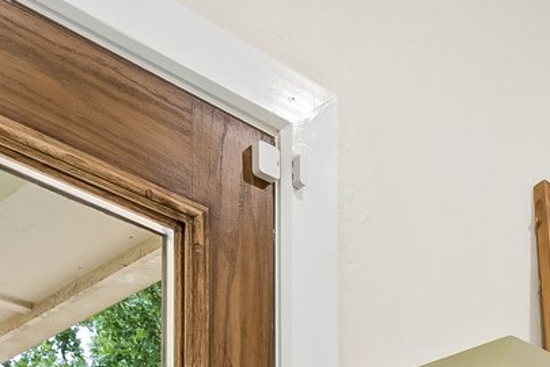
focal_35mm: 81
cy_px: 883
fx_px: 1237
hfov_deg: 22.5
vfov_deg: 12.9
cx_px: 712
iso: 200
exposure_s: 1/50
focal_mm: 16
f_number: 8
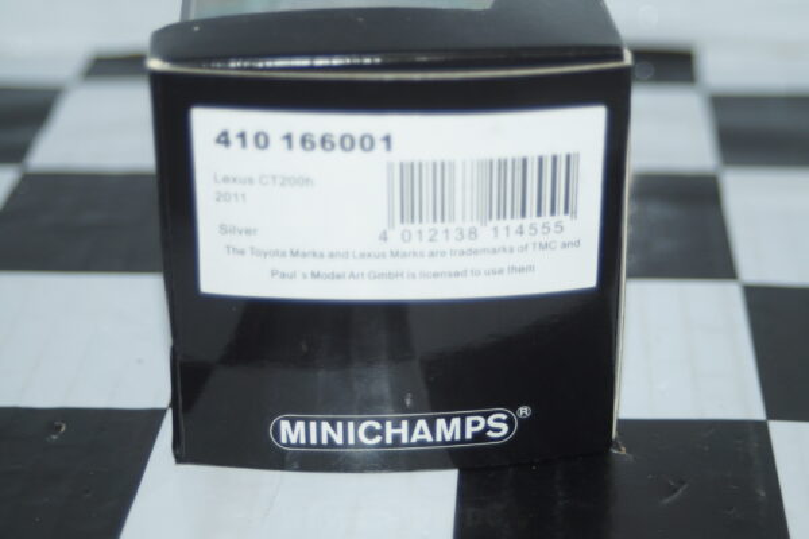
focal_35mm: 90
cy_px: 270
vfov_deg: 15.2
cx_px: 404
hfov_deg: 22.6
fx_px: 2022
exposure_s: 1/80
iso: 250
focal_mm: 60
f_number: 5.6
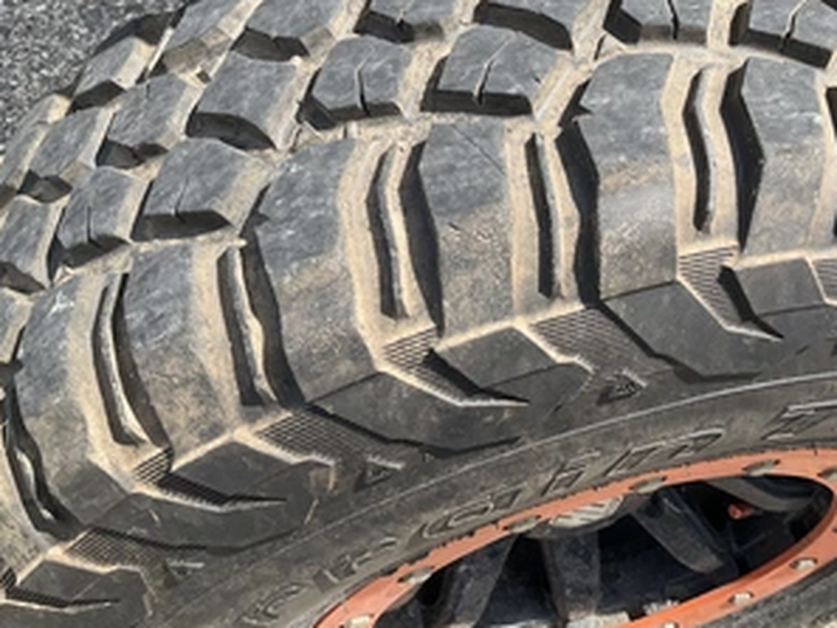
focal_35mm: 39
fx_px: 943
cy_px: 284
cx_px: 550
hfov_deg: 47.2
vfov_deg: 36.8
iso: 25
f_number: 1.8
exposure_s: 1/770
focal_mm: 3
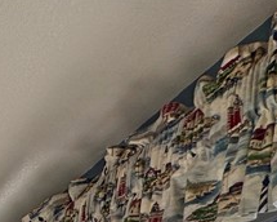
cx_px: -260
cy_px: 490
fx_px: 533
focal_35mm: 65
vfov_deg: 15.9
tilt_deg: -7.4
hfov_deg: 19.2
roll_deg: -0.2
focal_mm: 2.22
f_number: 2.2
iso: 40
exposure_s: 1/127
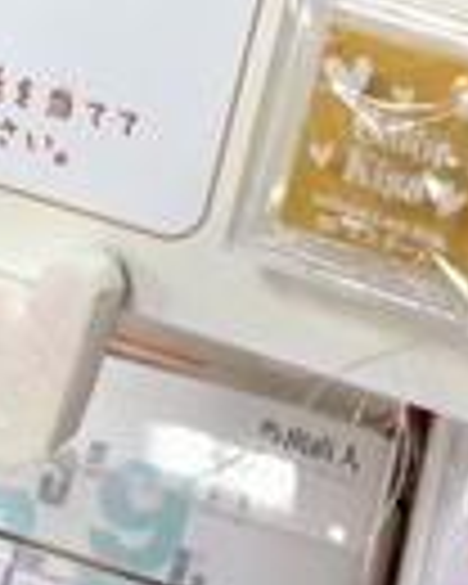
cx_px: 198
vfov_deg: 17.6
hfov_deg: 14.7
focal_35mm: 105
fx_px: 1818
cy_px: -86
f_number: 2.4
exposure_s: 1/60
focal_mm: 4.28
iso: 64
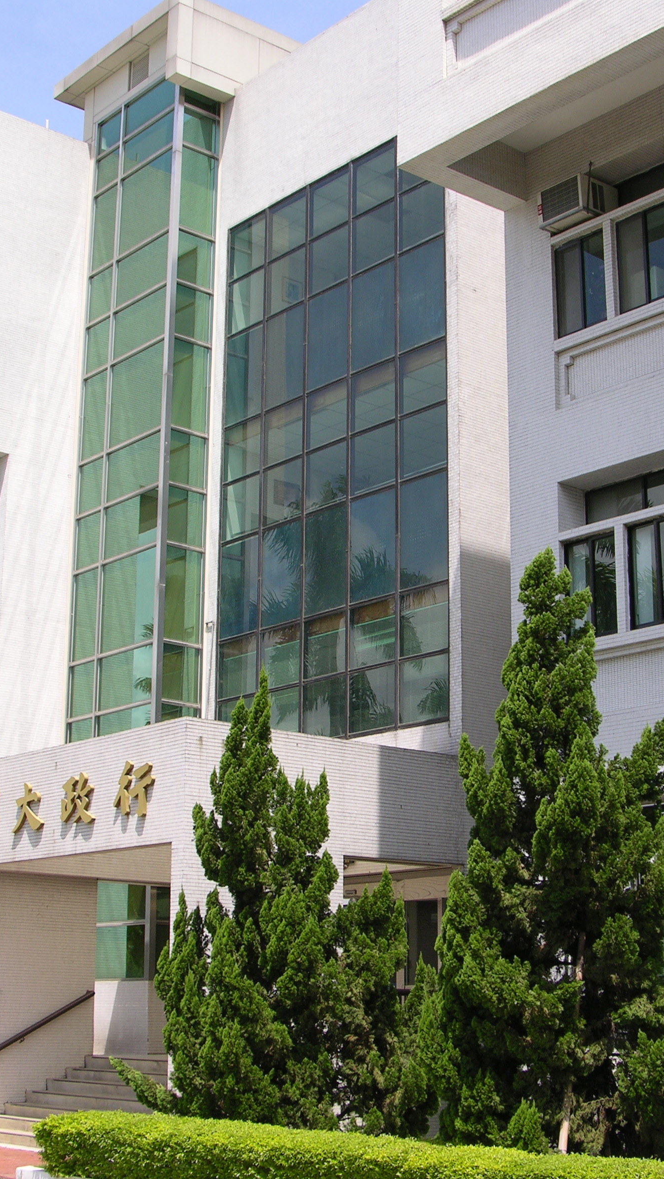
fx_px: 1659
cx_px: 368
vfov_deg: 39.2
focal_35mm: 53
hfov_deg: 22.6
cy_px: 597
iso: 50
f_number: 5.6
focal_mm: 8.9
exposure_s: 1/185
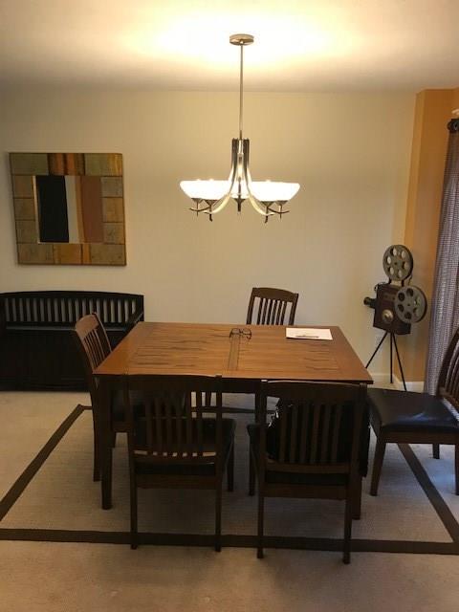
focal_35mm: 28
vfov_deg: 63.4
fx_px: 495
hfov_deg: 49.7
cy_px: 306
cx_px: 230
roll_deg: -1.6
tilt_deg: -10.4
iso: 32
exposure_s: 1/24
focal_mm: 3.99
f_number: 1.8
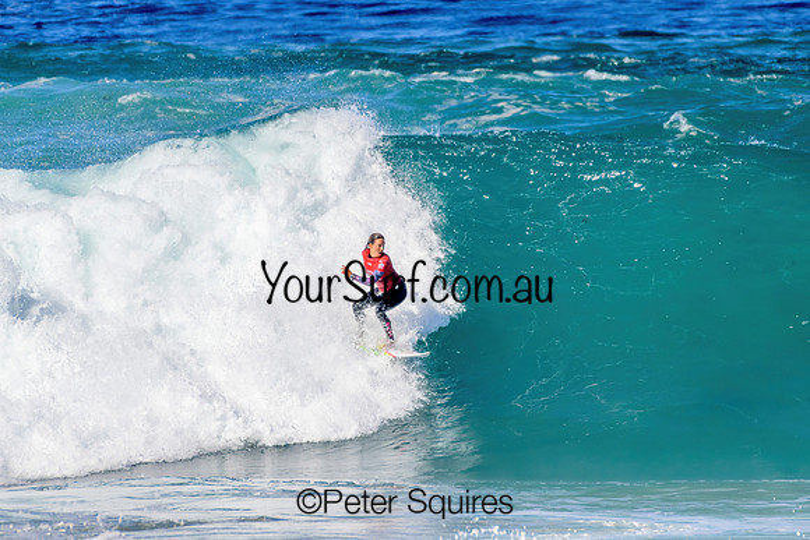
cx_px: 405
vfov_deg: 1.4
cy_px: 270
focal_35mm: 1000
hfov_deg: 2.1
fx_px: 22504
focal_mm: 1000
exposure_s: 1/2500
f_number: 11
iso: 1000
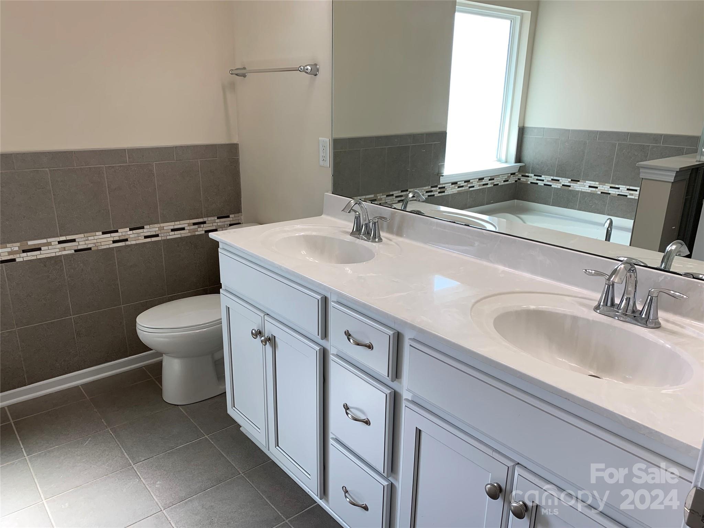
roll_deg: -1.3
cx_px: 352
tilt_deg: -17.4
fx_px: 529
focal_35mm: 26
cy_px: 264
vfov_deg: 53.1
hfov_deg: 67.3
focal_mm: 4.25
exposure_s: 1/129
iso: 25
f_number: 1.8
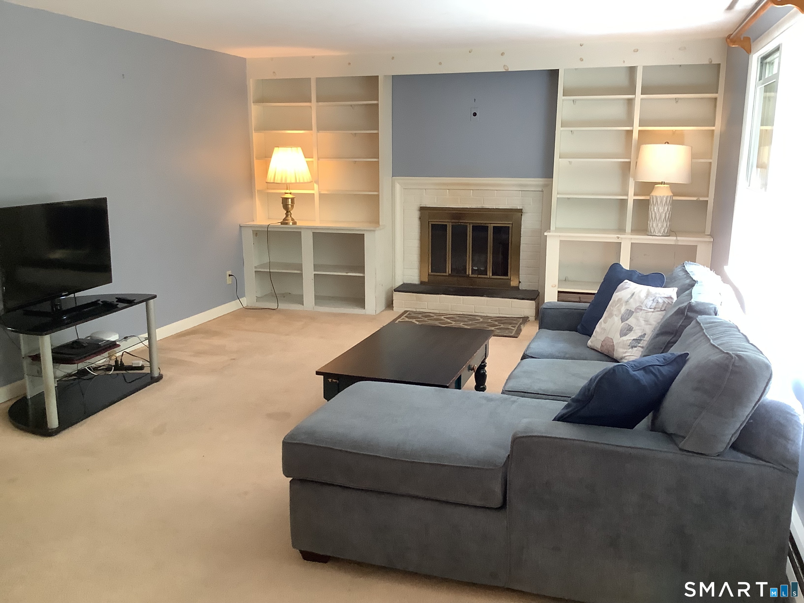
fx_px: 720
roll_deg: +0.6
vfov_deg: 45.4
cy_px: 302
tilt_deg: -12.2
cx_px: 402
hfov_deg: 58.4
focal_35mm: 31
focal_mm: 3.3
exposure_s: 1/60
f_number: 2.4
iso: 160
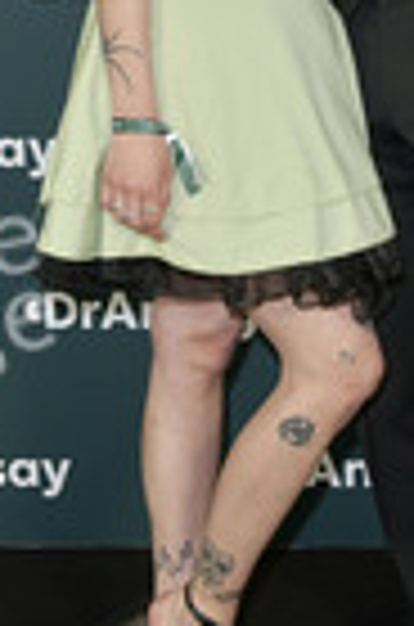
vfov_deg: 20.0
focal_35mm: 101
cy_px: 99
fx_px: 1751
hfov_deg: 13.4
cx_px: 315
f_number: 6.3
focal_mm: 35
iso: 1250
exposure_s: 1/250
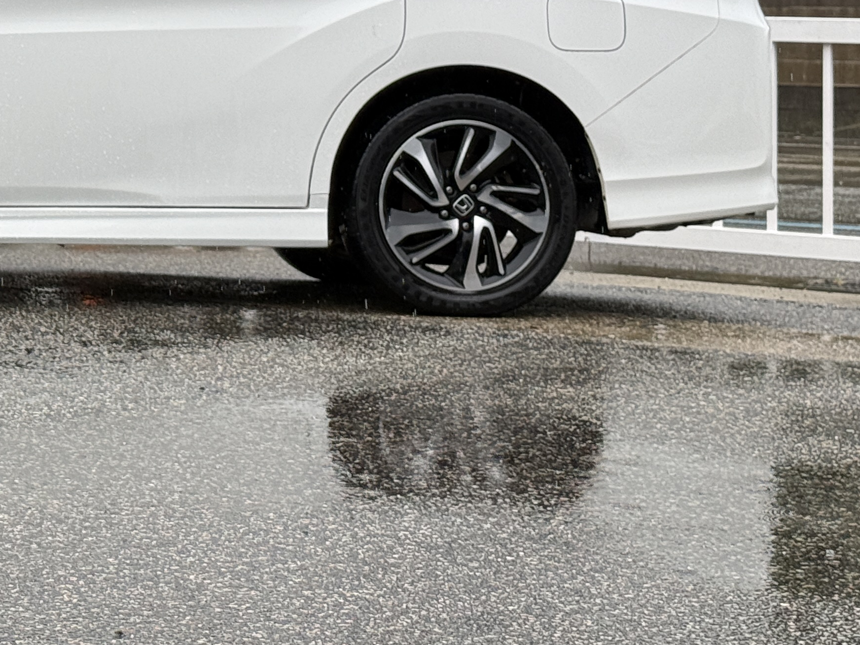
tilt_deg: +1.6
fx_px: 2758
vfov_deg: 13.1
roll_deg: -0.6
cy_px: -49
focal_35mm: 111
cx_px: -82
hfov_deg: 17.2
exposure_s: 1/928
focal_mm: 6.76
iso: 64
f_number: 1.78
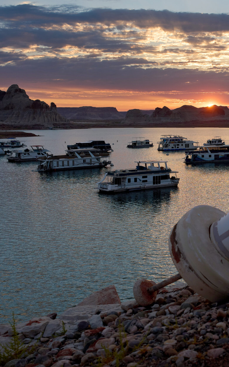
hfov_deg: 23.4
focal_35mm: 54
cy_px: 182
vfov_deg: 37.5
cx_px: 203
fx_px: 539
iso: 250
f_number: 3.5
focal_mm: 35
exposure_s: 1/1600
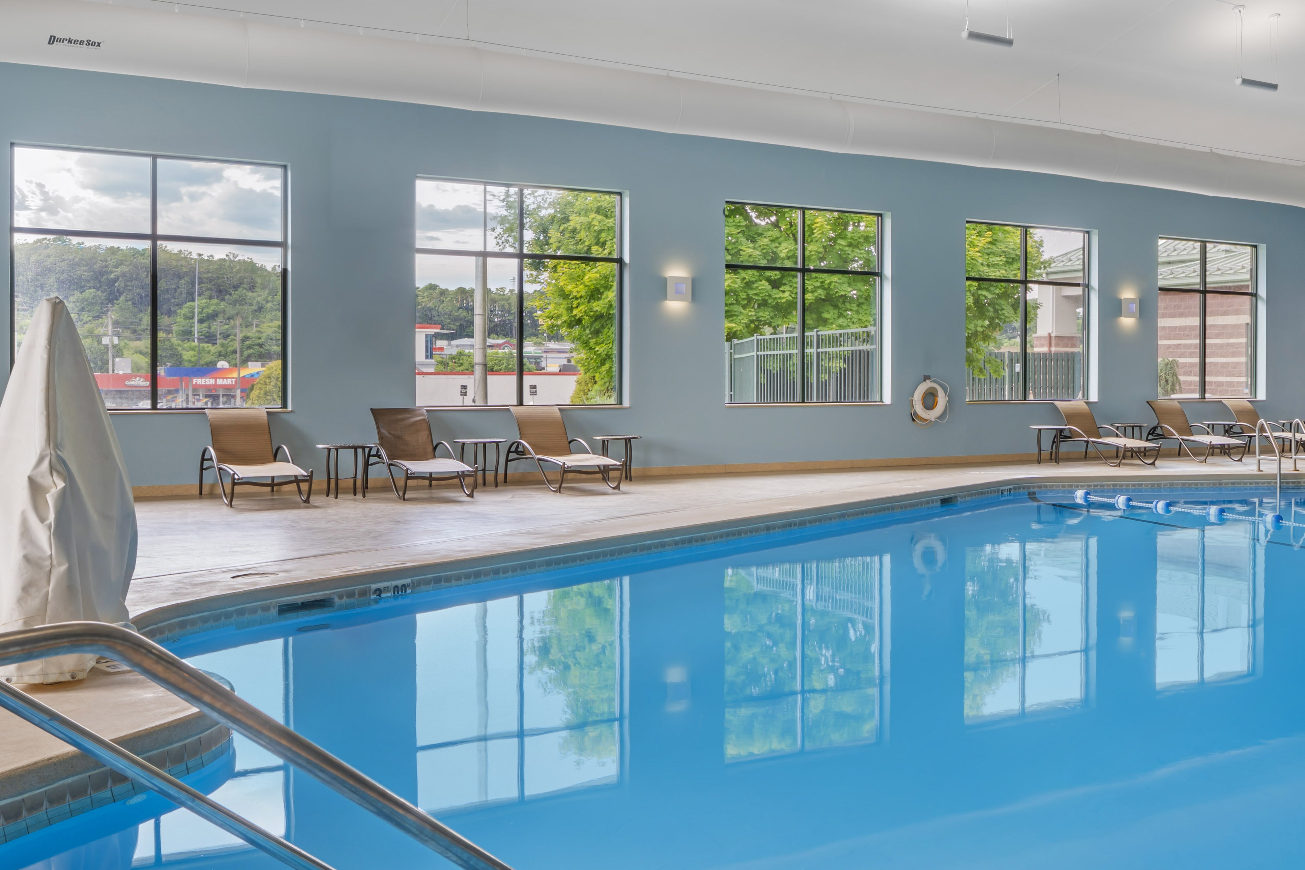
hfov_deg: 48.4
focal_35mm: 38
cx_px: 994
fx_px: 1383
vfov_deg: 34.9
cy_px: 380
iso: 80
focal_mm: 15.9
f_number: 8
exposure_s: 1/3
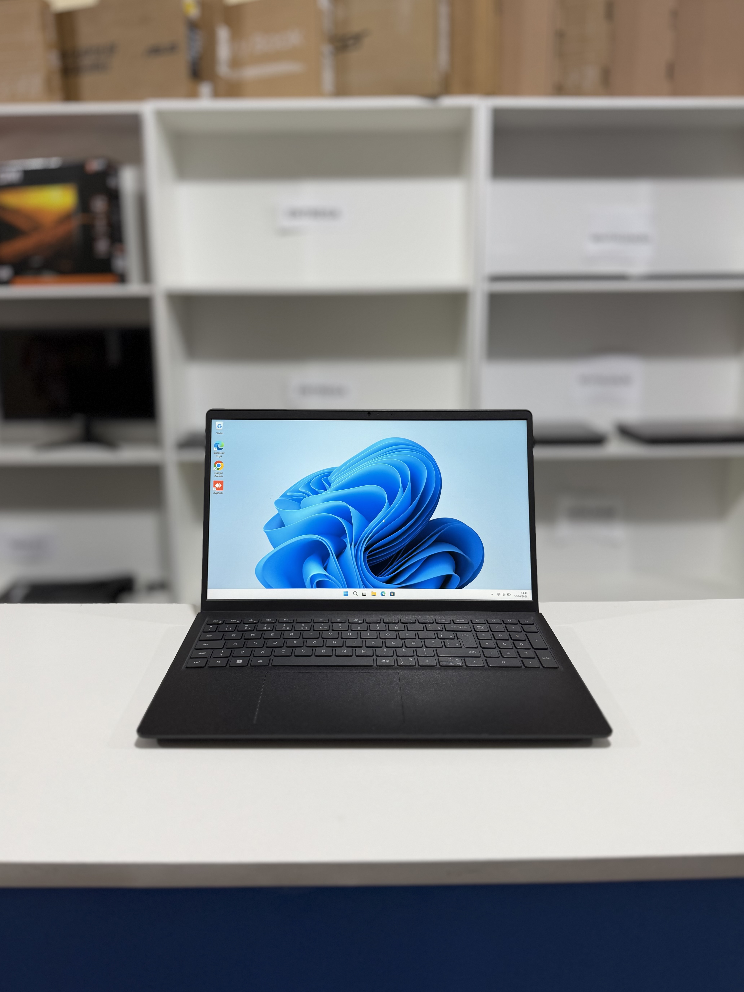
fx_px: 716
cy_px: 476
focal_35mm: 25
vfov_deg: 69.4
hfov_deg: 54.9
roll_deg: +0.4
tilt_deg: -12.6
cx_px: 358
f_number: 1.78
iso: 160
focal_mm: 6.76
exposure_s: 1/120
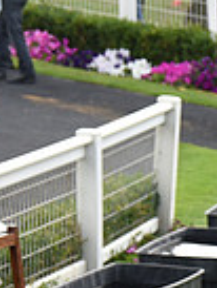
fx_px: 3563
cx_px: 546
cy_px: 405
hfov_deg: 3.4
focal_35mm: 427
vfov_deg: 4.6
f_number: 4.5
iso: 640
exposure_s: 1/1250
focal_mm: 105
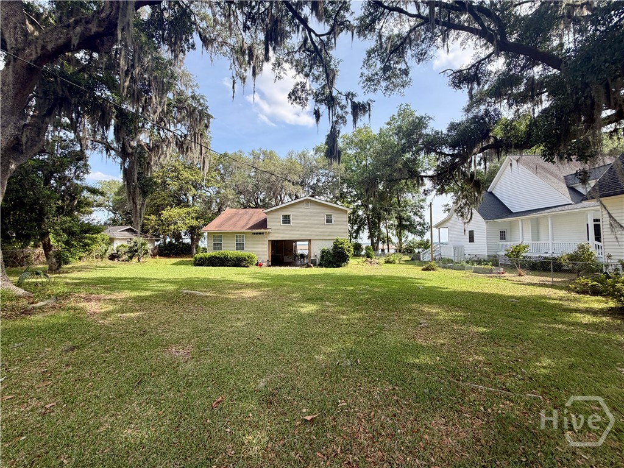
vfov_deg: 85.7
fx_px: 252
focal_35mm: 14
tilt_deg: +0.7
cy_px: 234
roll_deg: -0.1
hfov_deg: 102.1
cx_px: 312
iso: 40
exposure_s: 1/607
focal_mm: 2.22
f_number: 2.2
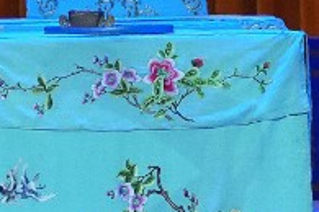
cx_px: 723
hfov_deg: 3.8
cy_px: -179
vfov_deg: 2.5
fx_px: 4776
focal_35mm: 539
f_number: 5
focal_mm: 75
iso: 500
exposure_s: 1/160
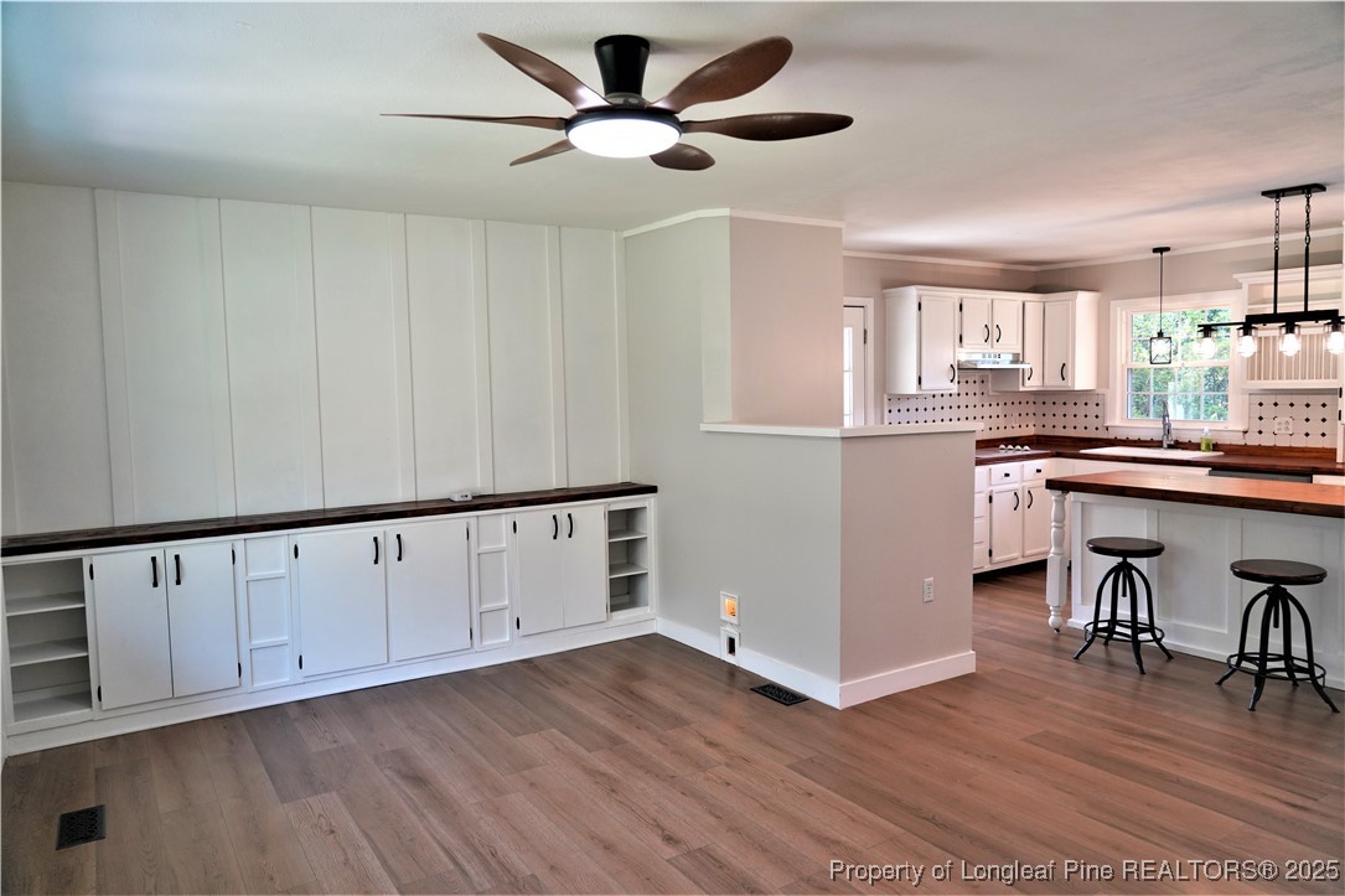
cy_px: 448
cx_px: 672
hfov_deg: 73.8
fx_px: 896
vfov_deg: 53.1
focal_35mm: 24
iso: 800
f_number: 4
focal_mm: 24
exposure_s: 1/160
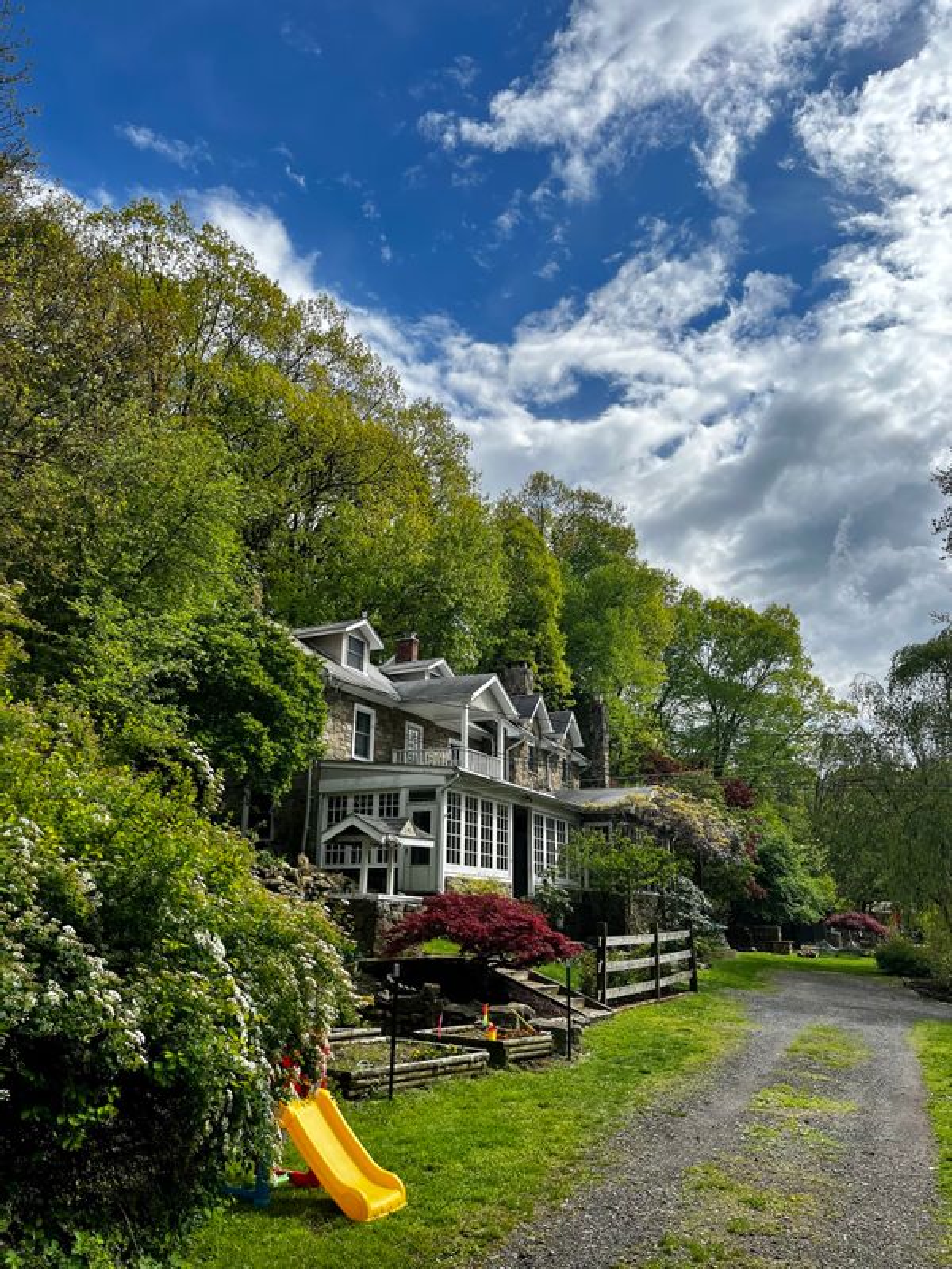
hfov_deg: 53.1
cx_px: 476
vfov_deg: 67.3
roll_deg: +0.4
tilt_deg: +17.0
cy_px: 634
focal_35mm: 26
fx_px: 953
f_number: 1.6
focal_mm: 5.1
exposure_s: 1/4016
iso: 50
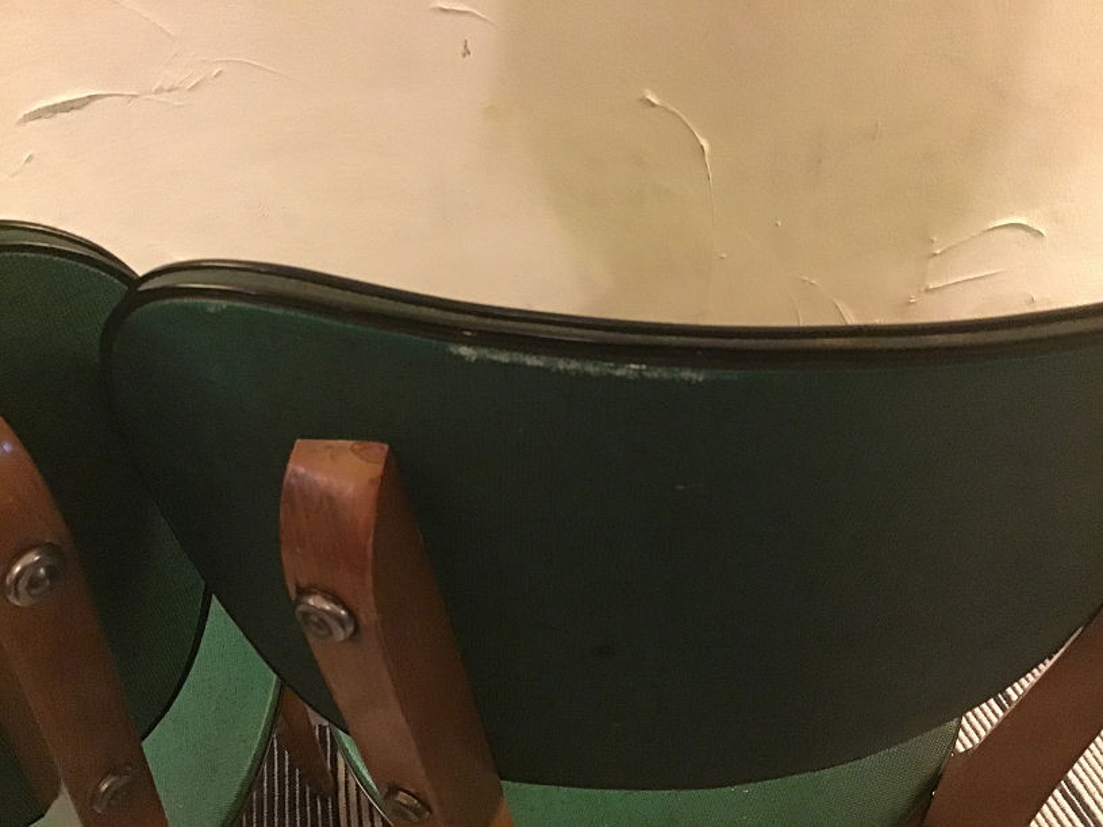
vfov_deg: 45.4
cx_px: 552
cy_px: 414
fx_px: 988
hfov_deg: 58.4
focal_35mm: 31
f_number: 2.4
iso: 500
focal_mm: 3.3
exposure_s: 1/17
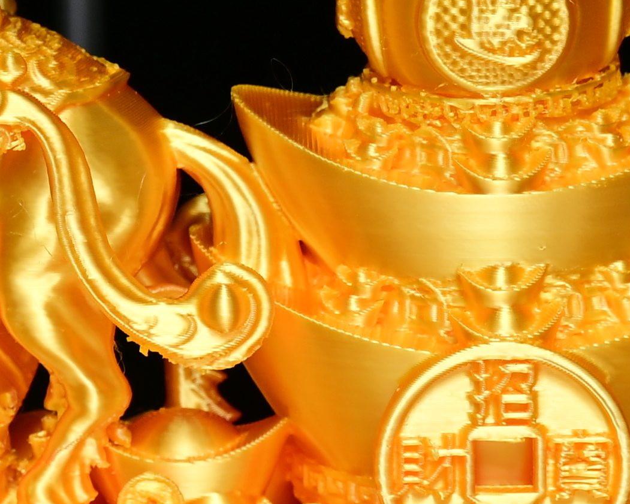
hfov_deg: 3.3
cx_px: 254
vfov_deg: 2.7
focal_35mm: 580
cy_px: 209
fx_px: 10815
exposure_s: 1/203
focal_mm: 109
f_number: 8
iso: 125
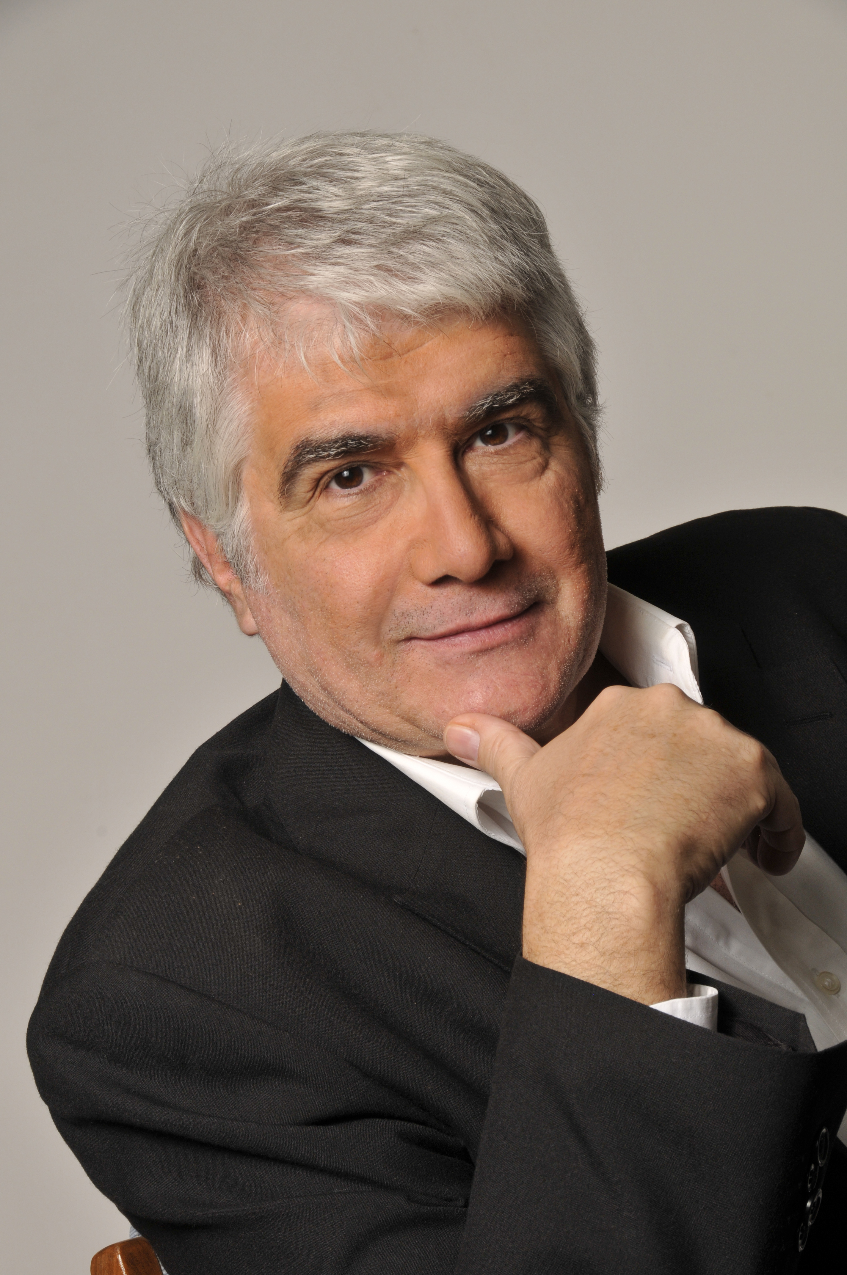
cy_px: 638
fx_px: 4352
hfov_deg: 11.1
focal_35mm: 123
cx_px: 424
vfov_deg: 16.7
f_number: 13
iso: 250
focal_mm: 82
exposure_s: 1/125
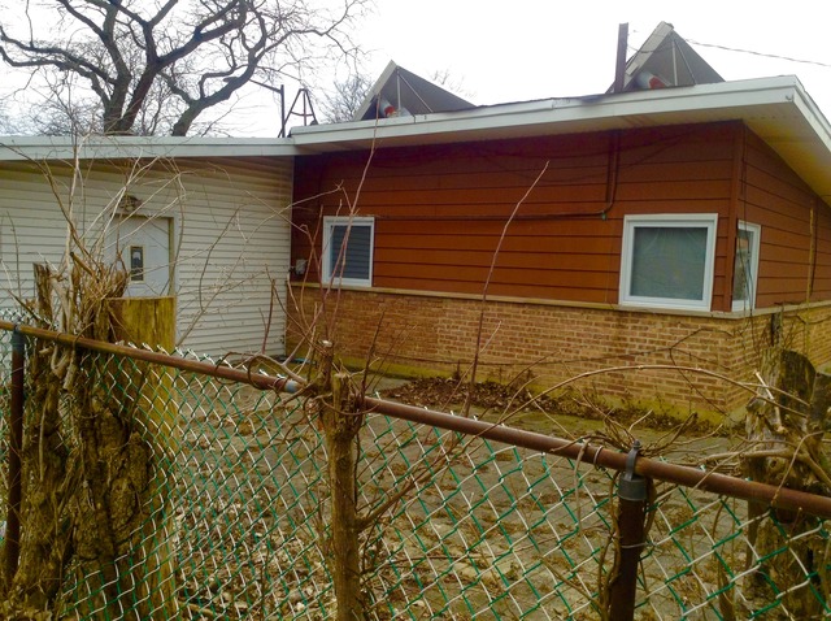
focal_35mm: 33
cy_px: 310
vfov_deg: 42.8
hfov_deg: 55.4
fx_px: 791
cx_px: 416
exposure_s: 1/316
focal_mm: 3.3
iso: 25
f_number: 2.4
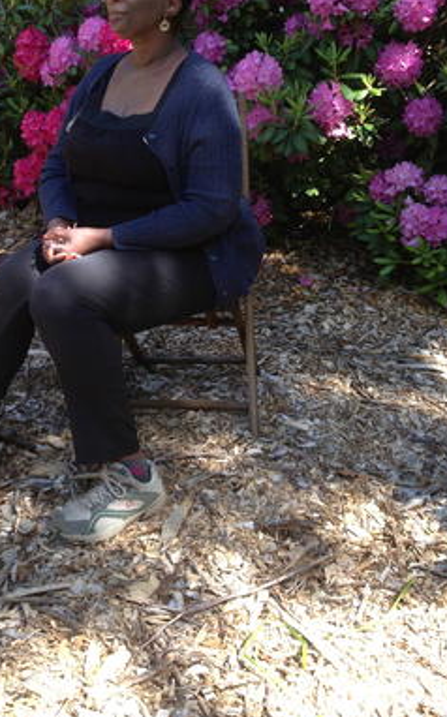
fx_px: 1074
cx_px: 109
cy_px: 167
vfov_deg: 36.0
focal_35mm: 55
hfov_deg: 23.3
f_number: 2.4
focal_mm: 4.13
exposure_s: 1/201
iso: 50
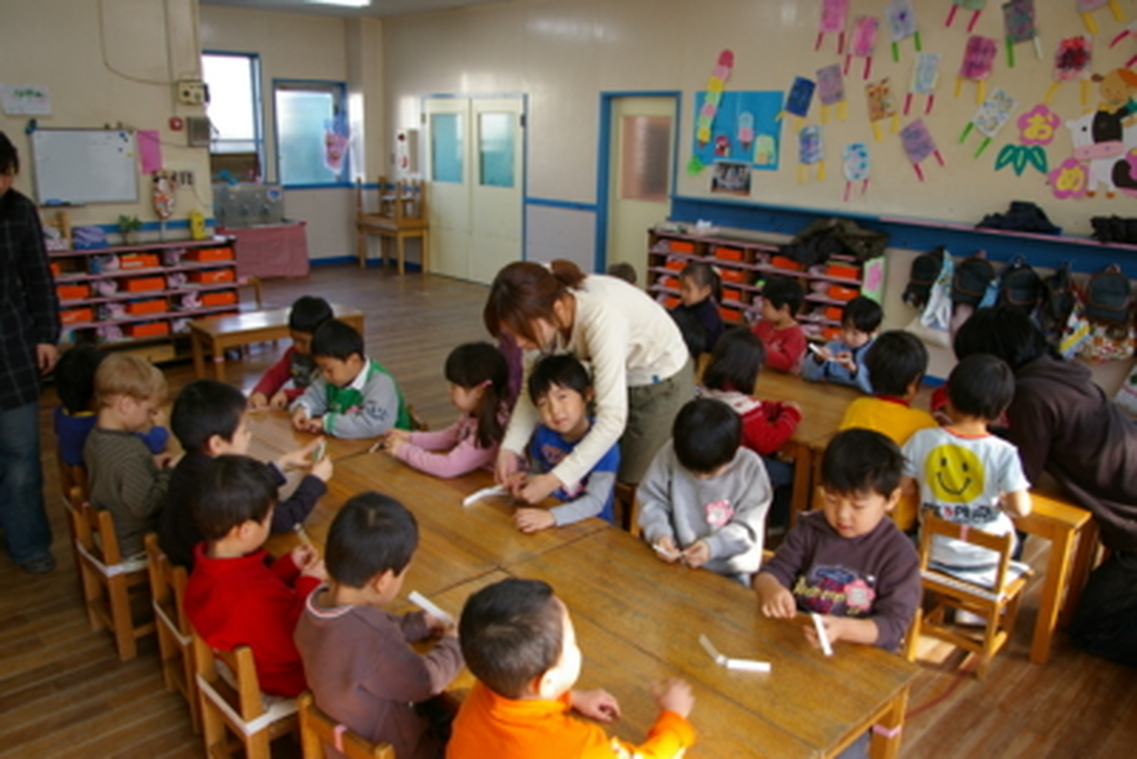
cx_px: 568
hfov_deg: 67.4
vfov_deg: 48.0
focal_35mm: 27
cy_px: 380
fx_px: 853
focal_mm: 18
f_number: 4
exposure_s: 1/60
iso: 200
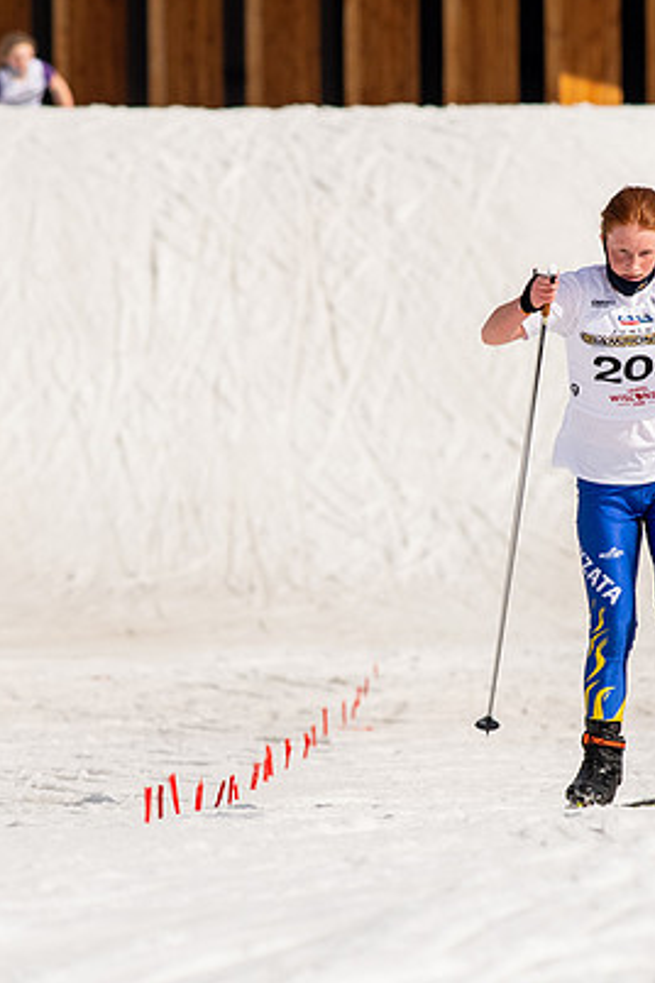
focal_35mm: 846
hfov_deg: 1.6
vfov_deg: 2.4
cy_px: 545
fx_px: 23087
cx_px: 387
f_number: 7.1
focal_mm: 300
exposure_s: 1/2000
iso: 400
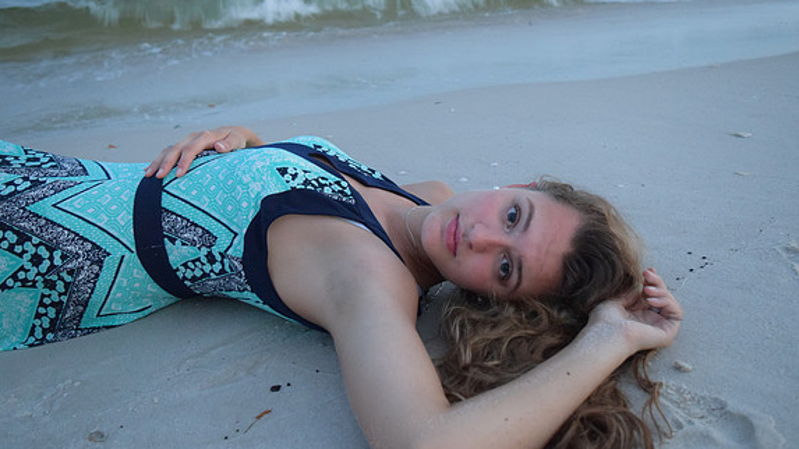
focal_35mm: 35
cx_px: 402
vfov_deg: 33.7
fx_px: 741
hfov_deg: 56.6
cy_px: 196
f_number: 3.8
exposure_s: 1/15
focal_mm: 22
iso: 3200
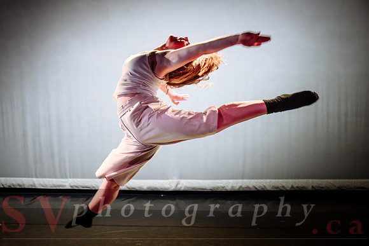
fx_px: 496
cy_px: 124
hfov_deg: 40.4
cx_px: 129
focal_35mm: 48
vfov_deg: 27.9
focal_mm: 37
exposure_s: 1/300
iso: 800
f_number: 2.8
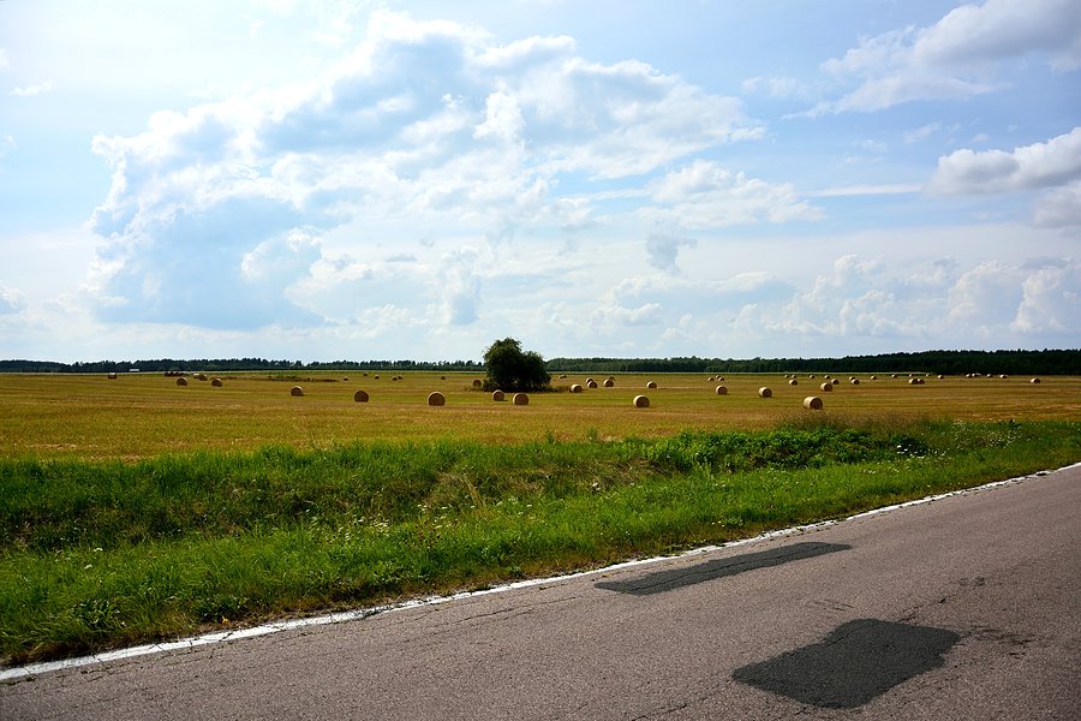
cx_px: 540
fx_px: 811
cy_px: 360
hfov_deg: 67.4
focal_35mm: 27
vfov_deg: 47.9
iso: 100
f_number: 3.5
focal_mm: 18
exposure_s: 1/3200
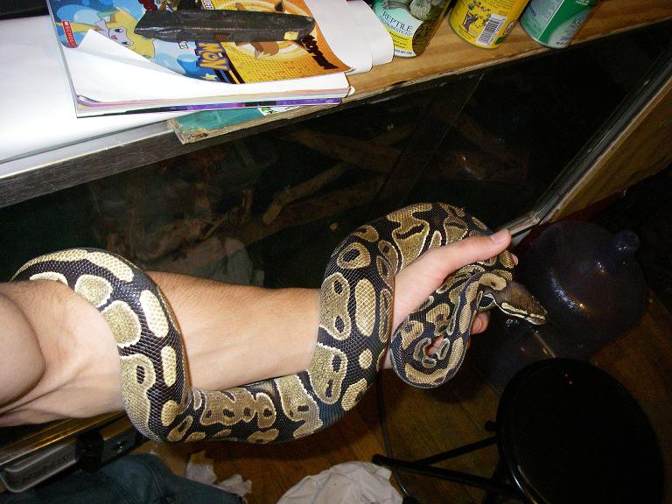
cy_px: 252
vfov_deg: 37.7
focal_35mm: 38
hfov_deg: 49.0
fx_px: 738
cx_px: 336
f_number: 3.3
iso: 400
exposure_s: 1/50
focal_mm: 6.3
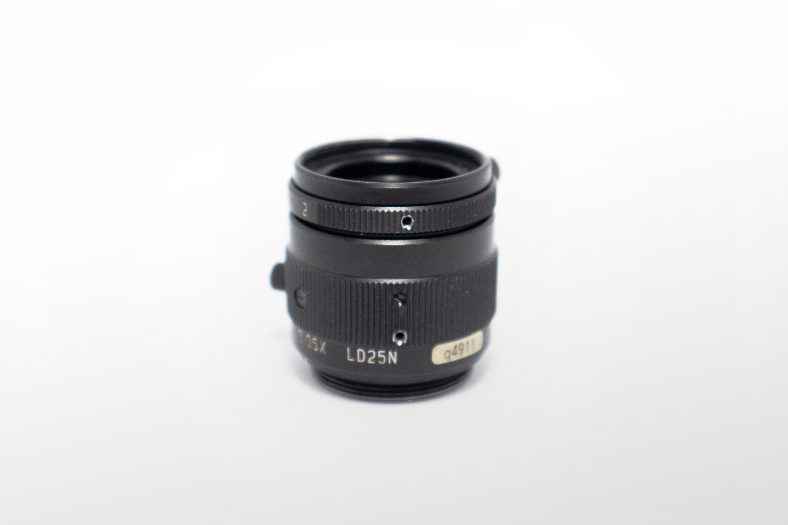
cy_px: 265
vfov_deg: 43.6
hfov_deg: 61.9
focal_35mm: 30
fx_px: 657
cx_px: 395
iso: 25
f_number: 1.8
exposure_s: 1/60
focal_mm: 3.99
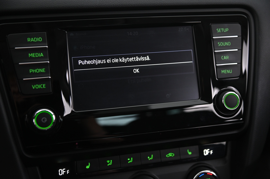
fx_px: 390
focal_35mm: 52
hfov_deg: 38.2
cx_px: 135
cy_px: 90
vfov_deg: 25.9
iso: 2000
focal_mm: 52
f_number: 4
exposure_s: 1/15
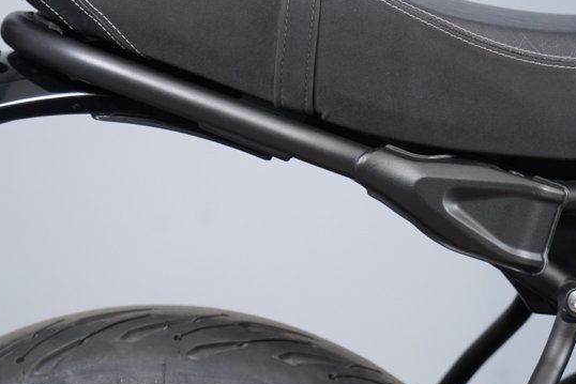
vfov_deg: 6.9
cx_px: 171
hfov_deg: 10.3
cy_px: 157
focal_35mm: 200
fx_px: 3201
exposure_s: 1/100
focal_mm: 105
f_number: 4
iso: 1600
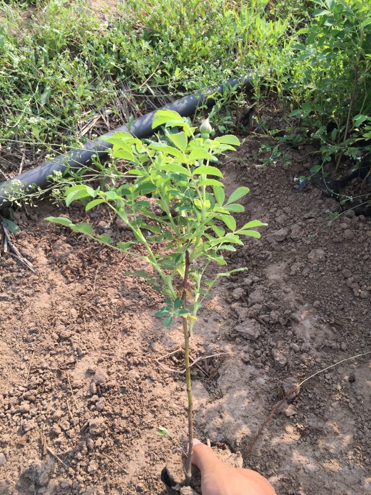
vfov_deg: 61.7
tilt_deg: -43.9
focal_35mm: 29
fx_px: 414
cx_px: 186
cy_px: 248
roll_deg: -2.9
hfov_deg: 48.2
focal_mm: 4.15
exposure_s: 1/628
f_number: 2.2
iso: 32
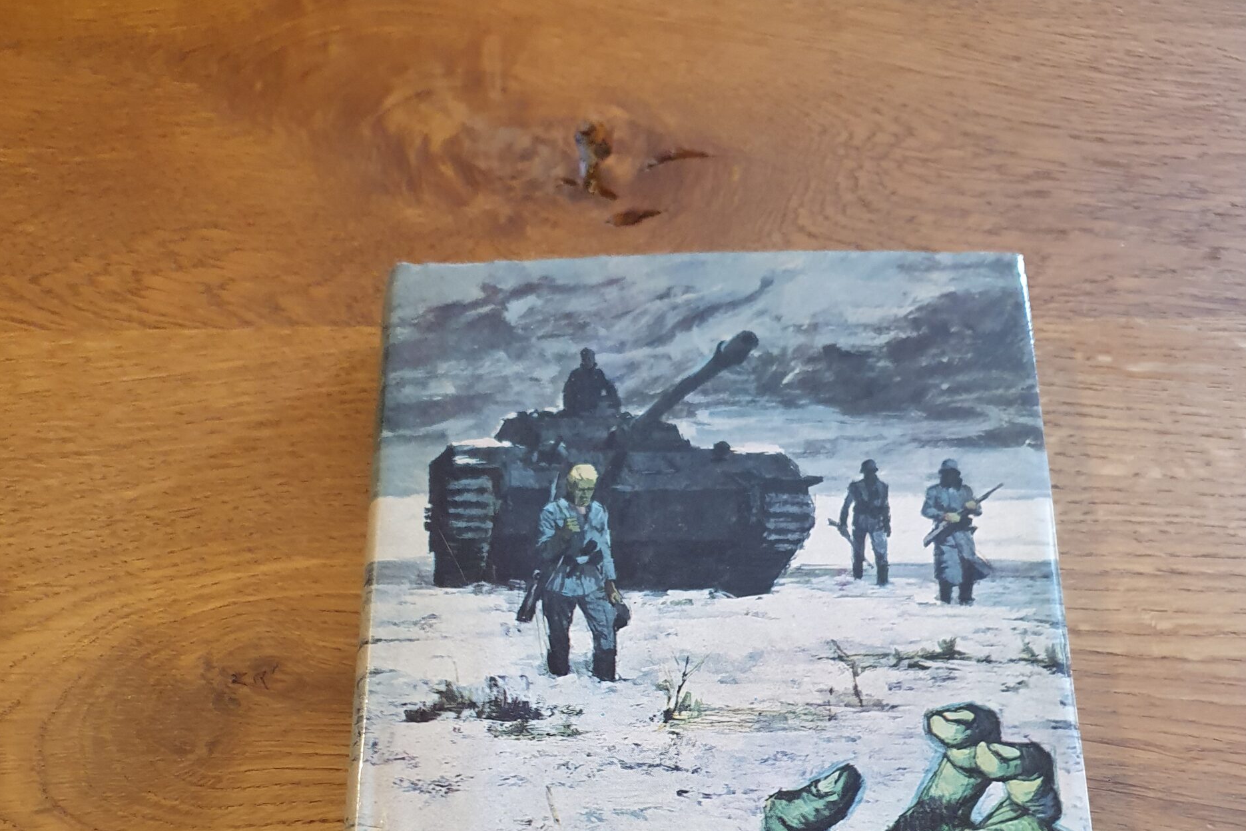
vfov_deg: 34.2
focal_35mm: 37
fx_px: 1280
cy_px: 732
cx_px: 627
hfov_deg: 51.9
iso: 400
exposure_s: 1/50
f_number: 1.5
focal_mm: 4.32
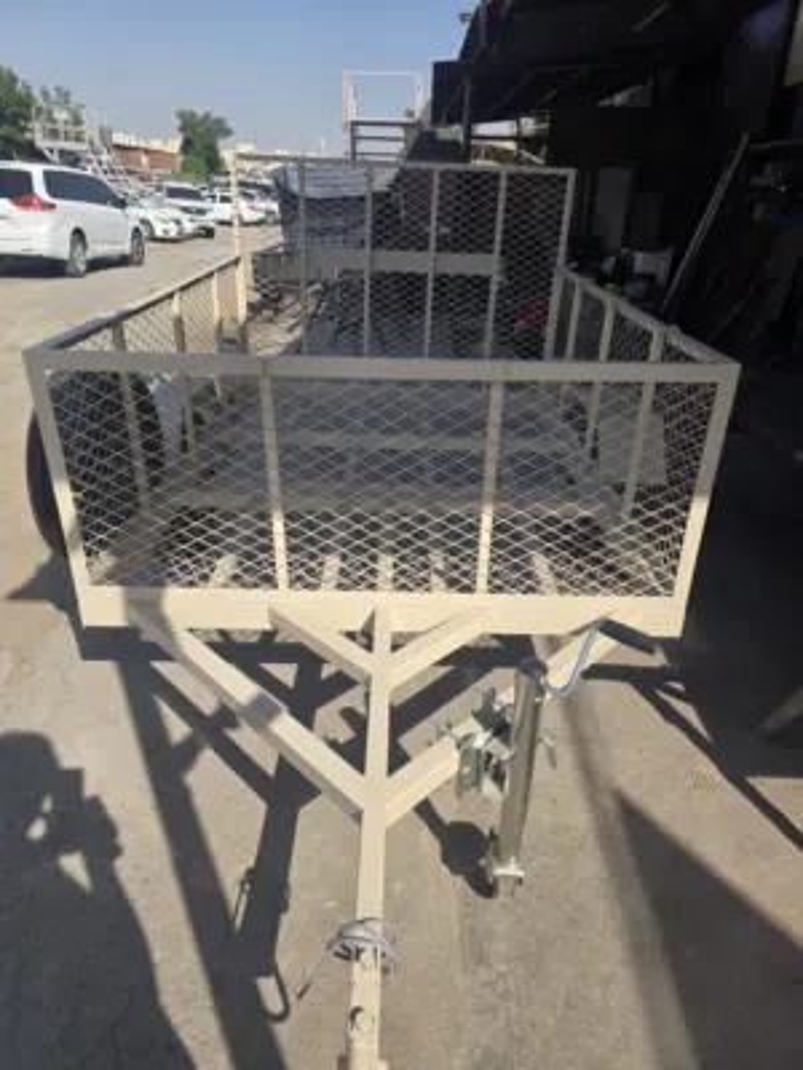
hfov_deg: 58.9
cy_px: 535
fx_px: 711
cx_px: 402
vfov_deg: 73.9
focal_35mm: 23
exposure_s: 1/5296
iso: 80
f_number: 1.7
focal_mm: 6.3
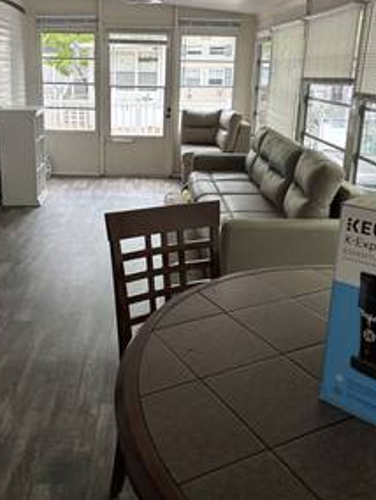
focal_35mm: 35
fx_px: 507
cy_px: 209
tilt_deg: -15.5
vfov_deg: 52.4
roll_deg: -0.8
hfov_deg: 40.5
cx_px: 149
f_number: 1.6
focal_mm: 5.96
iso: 125
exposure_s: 1/115
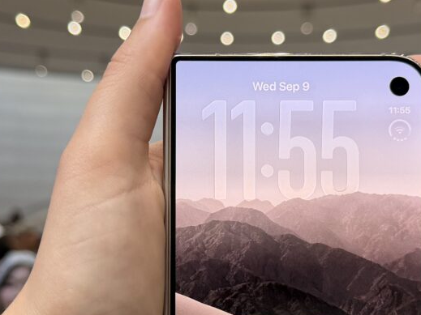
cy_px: 206
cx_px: 196
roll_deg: -1.6
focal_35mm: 71
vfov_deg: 20.7
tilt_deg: +3.3
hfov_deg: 27.4
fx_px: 863
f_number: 1.78
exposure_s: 1/250
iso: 64
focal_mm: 6.76
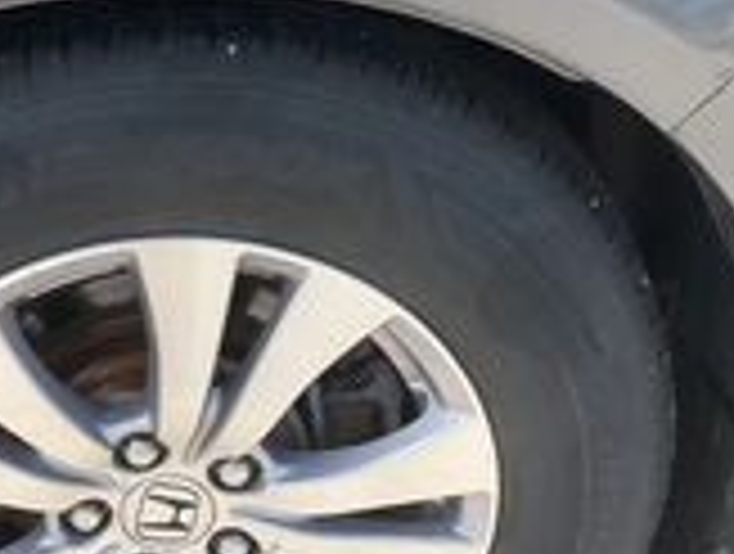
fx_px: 1509
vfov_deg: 20.5
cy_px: 450
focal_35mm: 71
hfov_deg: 26.8
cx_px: 144
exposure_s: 1/674
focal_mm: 3
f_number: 1.8
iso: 25
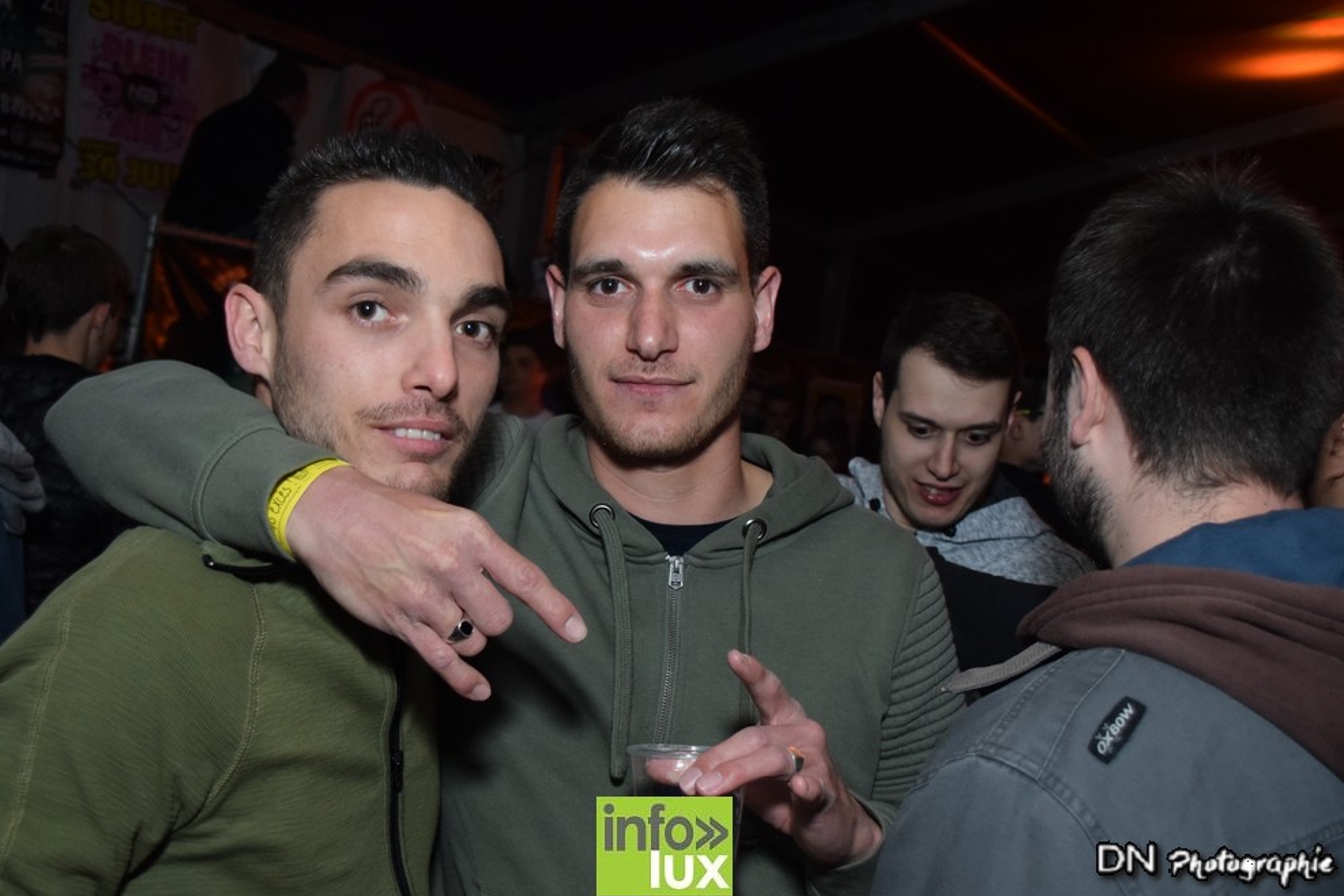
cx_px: 665
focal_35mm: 43
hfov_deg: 45.4
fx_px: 1605
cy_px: 448
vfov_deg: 31.2
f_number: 4
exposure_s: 1/60
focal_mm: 28
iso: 1600
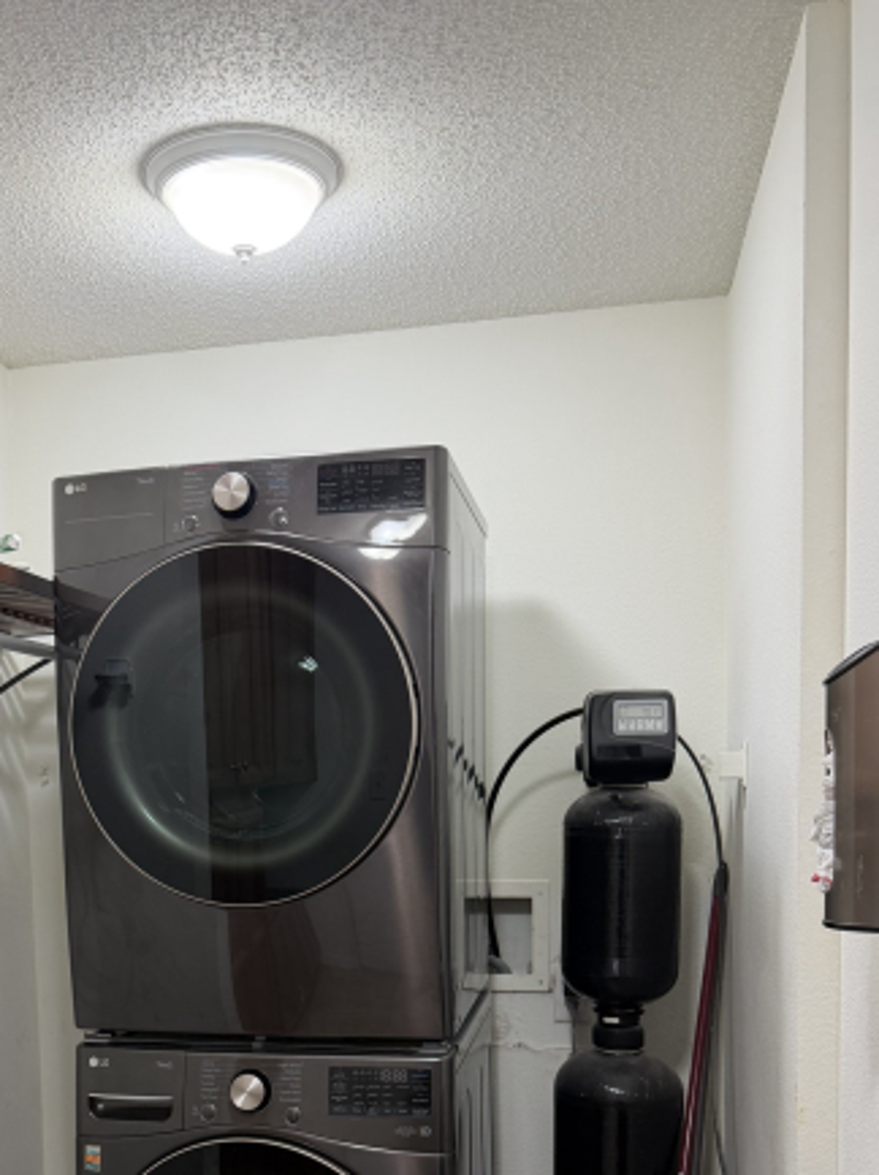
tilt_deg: -4.5
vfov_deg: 48.3
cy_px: 878
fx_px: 1255
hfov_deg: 38.3
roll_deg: +1.1
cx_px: 309
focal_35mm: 37
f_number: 1.78
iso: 160
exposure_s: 1/120
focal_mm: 6.76
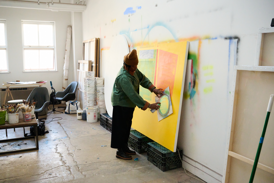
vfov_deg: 40.5
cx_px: 137
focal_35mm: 32
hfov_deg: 58.0
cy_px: 92
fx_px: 247
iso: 6400
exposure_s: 1/500
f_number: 5.6
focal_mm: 32.5
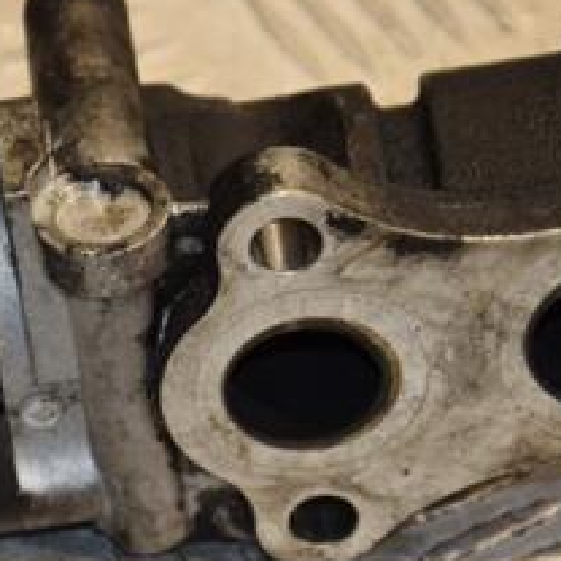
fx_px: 7082
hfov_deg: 4.5
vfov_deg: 4.5
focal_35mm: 386
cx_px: 243
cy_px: 291
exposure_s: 1/200
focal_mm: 105
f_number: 5.6
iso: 800
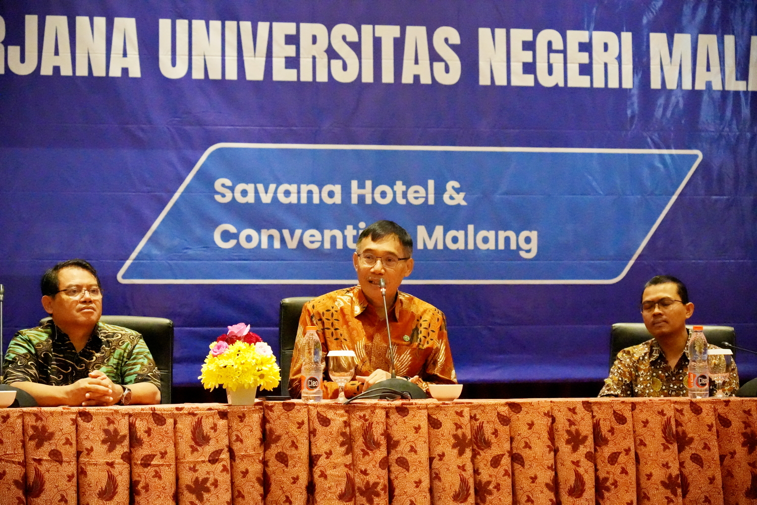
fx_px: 1808
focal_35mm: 86
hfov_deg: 23.6
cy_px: 252
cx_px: 378
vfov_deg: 15.9
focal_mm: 86
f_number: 4.5
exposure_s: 1/400
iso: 40000
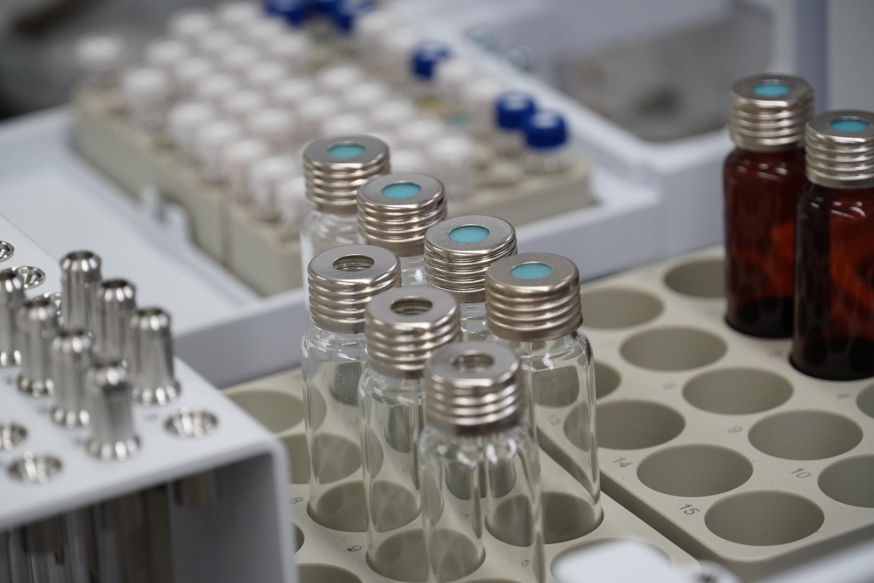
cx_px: 437
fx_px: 3496
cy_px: 292
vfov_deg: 9.5
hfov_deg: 14.3
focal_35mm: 144
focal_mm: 96
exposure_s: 1/160
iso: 1250
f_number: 5.6
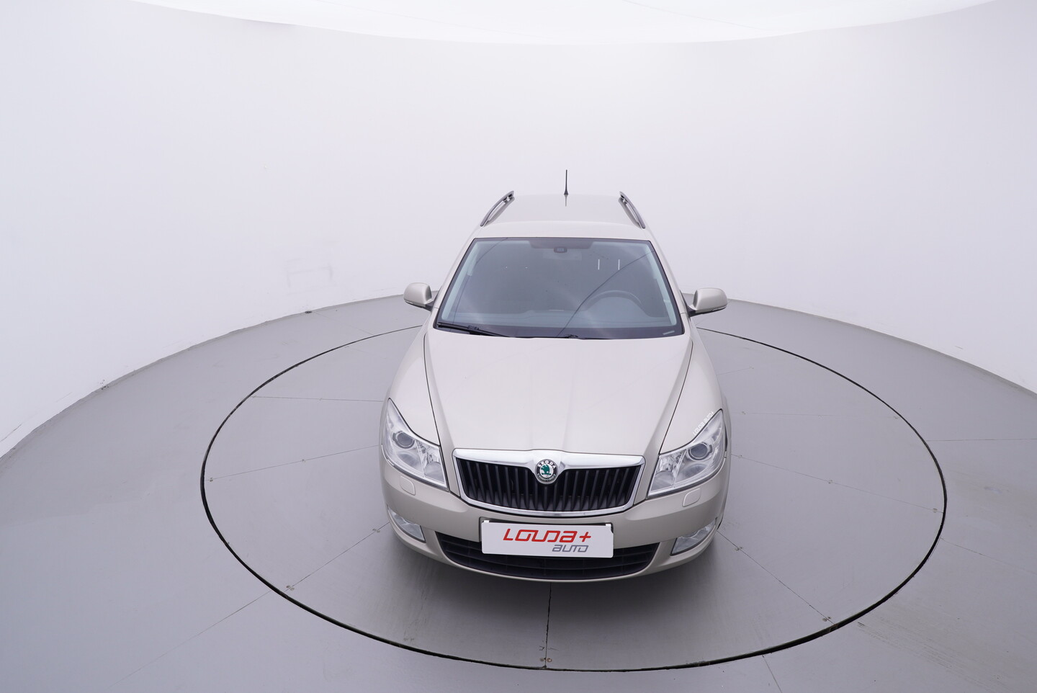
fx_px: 648
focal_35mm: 22
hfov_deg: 77.3
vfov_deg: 56.2
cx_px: 518
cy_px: 346
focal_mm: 15
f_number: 5
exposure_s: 1/80
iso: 200
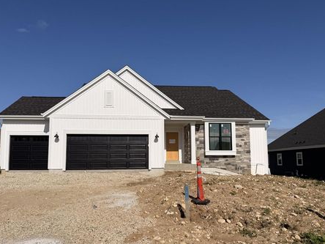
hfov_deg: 65.3
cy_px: 136
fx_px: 253
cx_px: 154
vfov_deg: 51.2
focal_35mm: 27
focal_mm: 6.76
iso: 80
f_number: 1.78
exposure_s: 1/14286
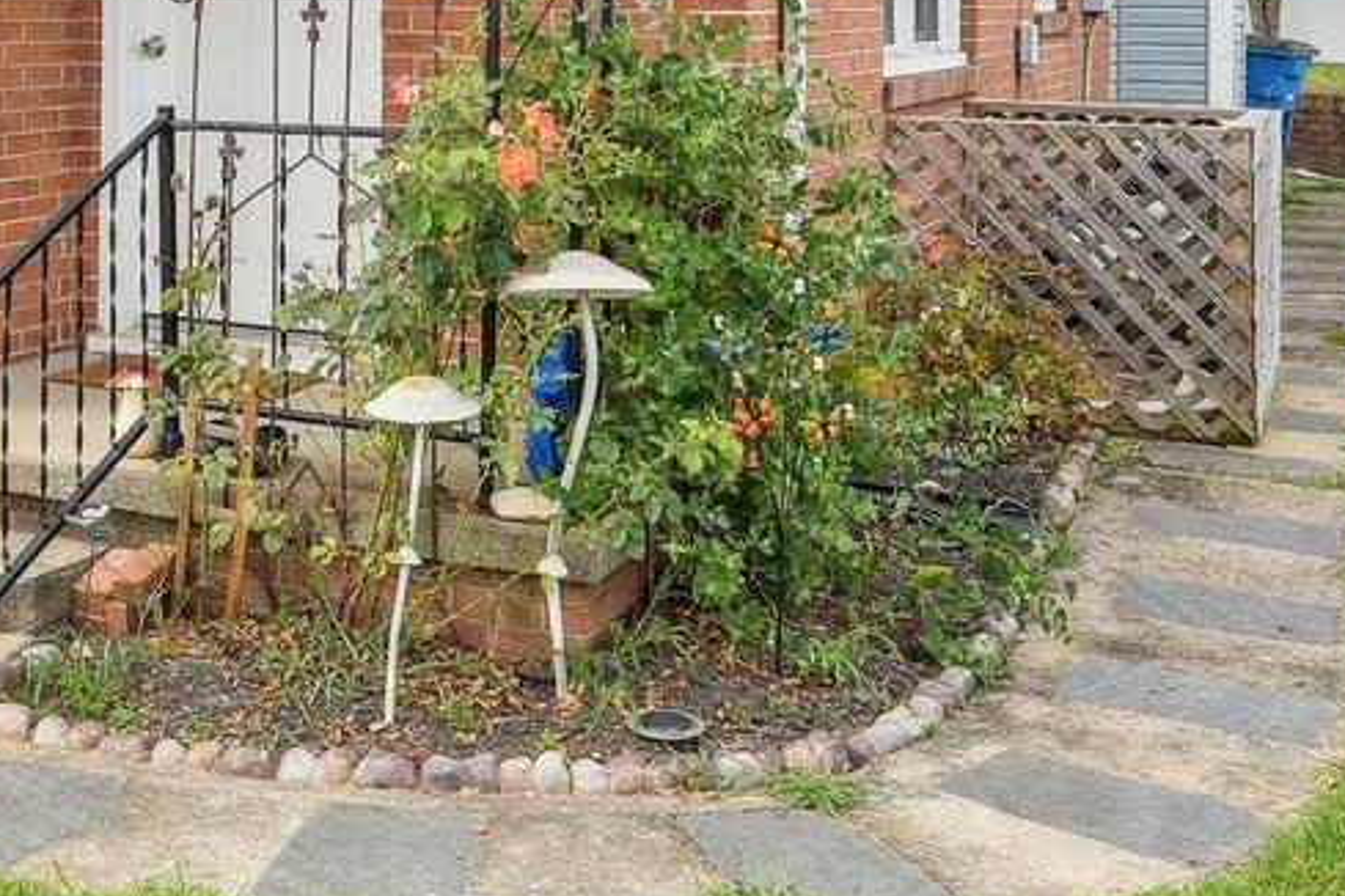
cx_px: 105
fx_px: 2035
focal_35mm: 54
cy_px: 47
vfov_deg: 24.0
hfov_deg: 34.3
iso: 100
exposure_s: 1/125
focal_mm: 18.5
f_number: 8
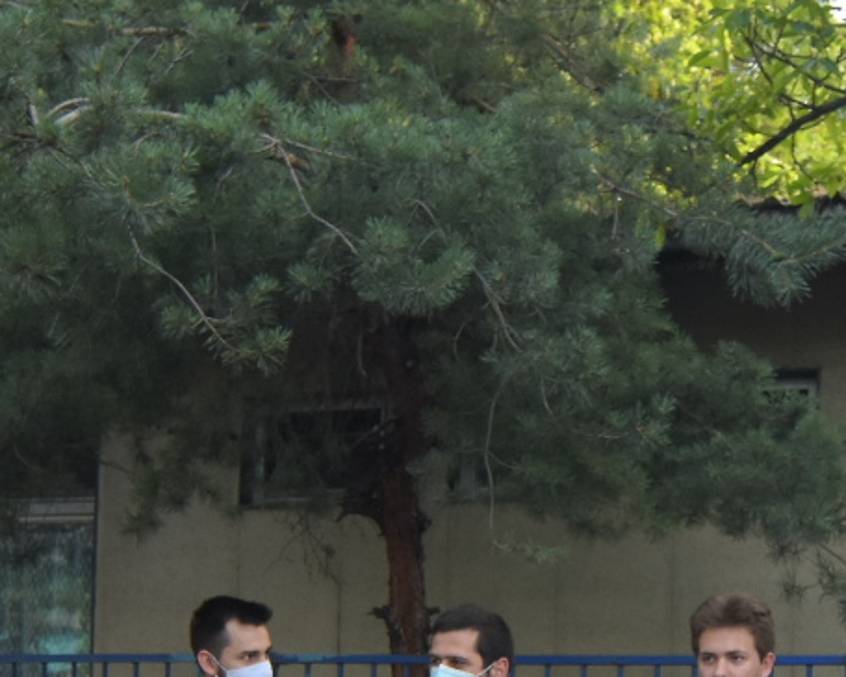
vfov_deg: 21.4
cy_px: 590
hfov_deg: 27.0
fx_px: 1753
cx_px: 562
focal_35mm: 70
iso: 500
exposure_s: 1/250
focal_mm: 14
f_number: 4
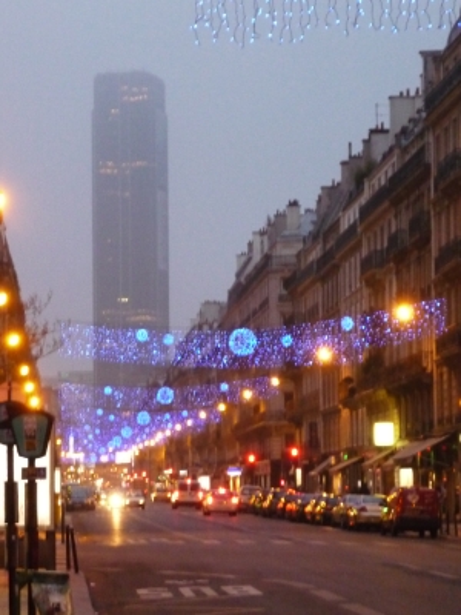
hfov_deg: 11.7
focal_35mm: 127
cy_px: 308
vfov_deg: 15.5
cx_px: 230
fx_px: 2255
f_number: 5.1
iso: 800
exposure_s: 1/8
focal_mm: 16.5
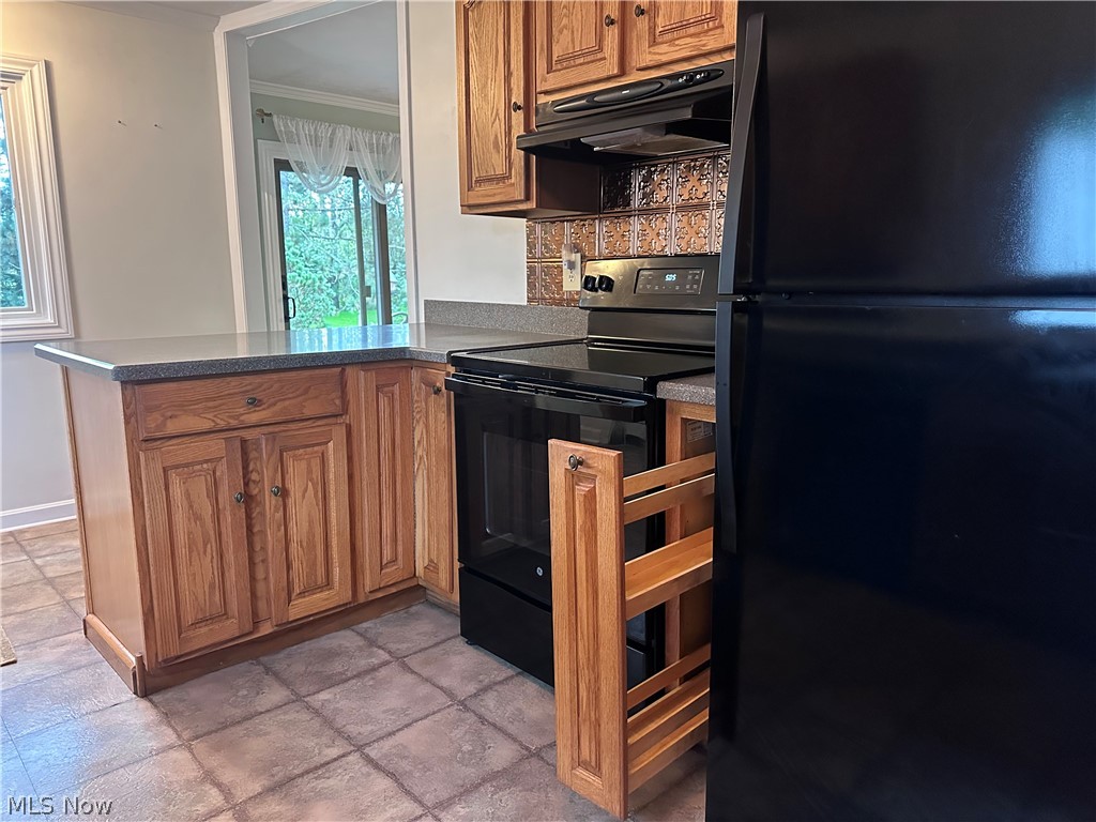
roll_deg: +1.2
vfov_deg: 56.8
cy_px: 411
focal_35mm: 24
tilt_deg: -7.9
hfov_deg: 71.6
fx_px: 760
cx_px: 548
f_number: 1.78
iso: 800
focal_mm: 6.86
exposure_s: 1/60
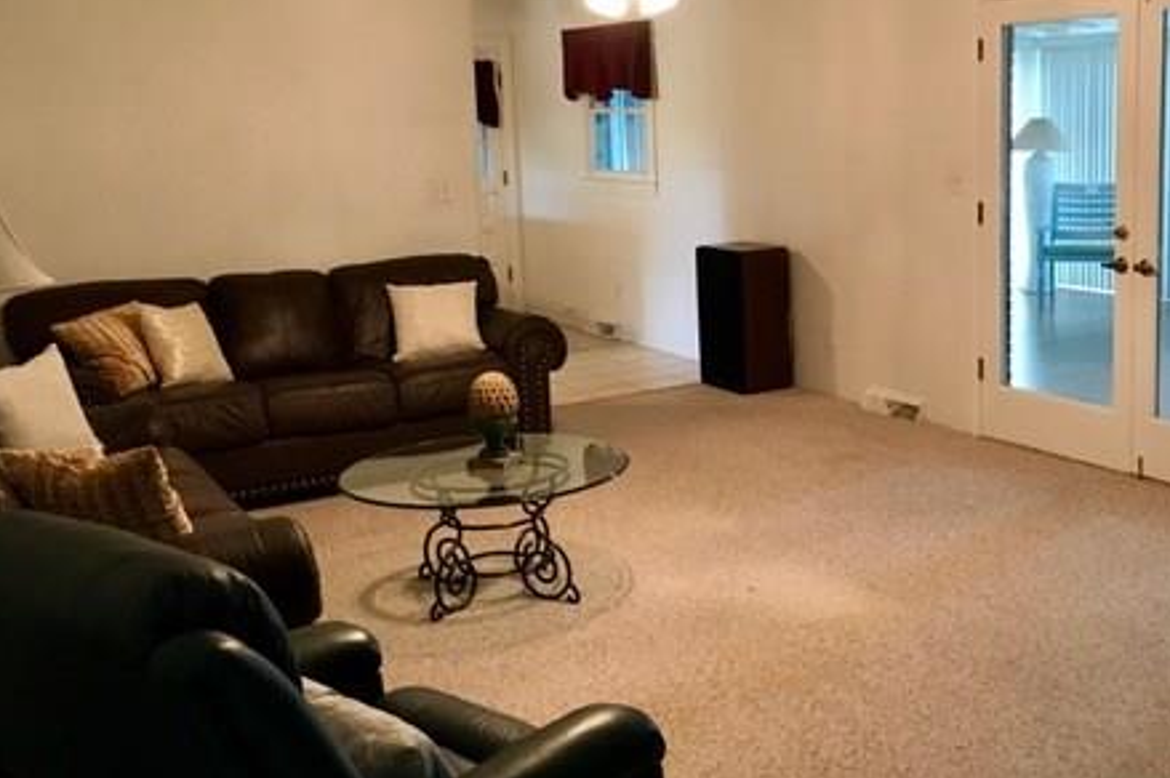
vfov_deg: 30.4
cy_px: 320
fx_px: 1429
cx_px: 717
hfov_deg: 44.2
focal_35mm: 44
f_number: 2.2
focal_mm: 4.15
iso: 160
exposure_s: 1/30
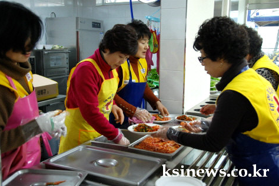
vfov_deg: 35.1
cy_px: 94
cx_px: 140
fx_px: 295
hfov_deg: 50.7
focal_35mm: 38
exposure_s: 1/60
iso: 800
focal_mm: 24
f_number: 4
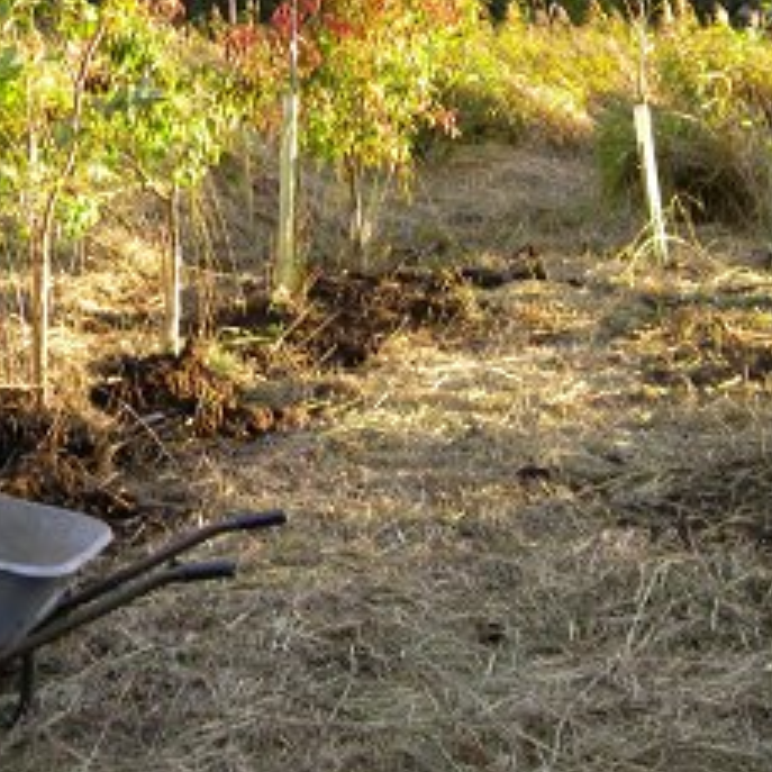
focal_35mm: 81
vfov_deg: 21.3
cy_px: 239
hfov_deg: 21.4
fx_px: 2044
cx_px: 324
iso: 117
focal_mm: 7.3
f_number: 3.8
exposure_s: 1/59.8
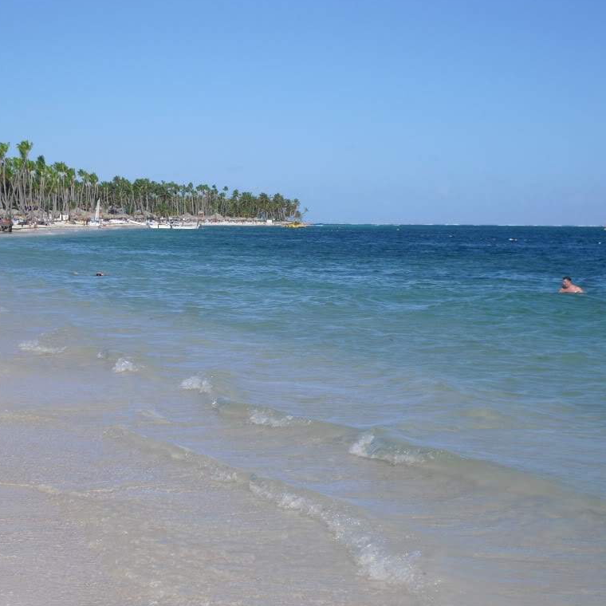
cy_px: 301
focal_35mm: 75
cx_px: 205
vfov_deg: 23.1
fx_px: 1485
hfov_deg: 23.0
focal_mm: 11.2
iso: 64
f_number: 10.6
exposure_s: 1/160
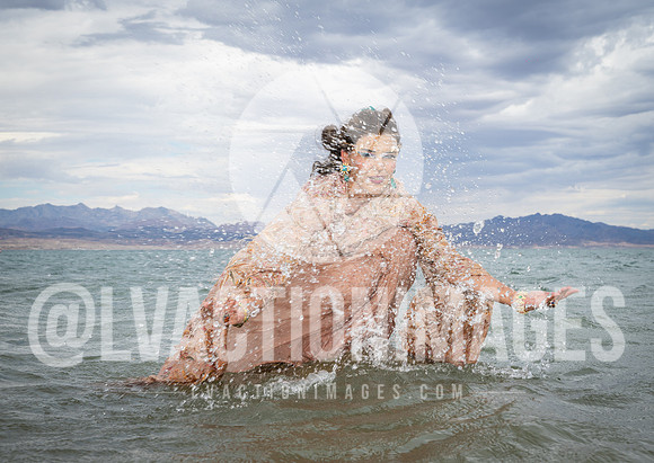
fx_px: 1006
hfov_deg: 36.0
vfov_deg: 25.9
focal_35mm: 54
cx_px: 324
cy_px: 260
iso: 64
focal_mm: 46
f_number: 9
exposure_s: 1/250
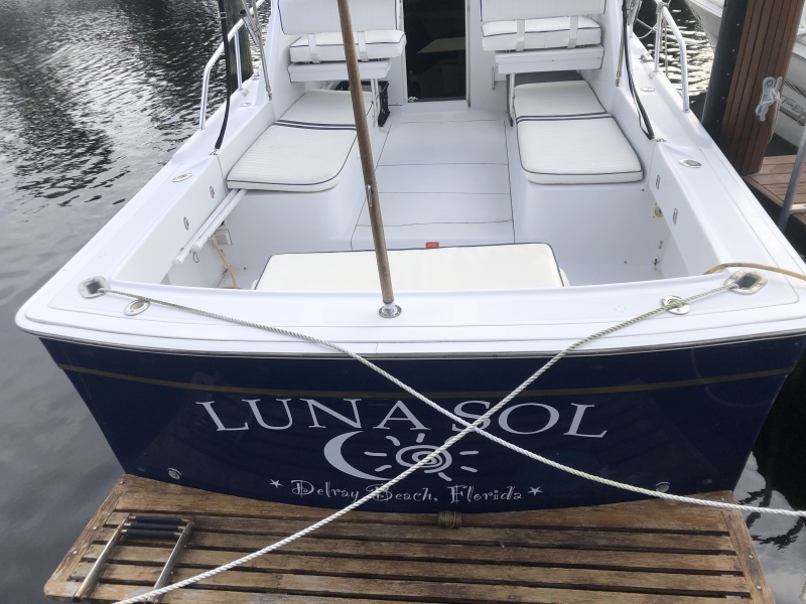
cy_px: 302
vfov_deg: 49.7
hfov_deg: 63.4
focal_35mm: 28
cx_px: 403
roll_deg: +3.6
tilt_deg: -32.6
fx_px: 652
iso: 20
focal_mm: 3.99
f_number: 1.8
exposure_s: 1/1429
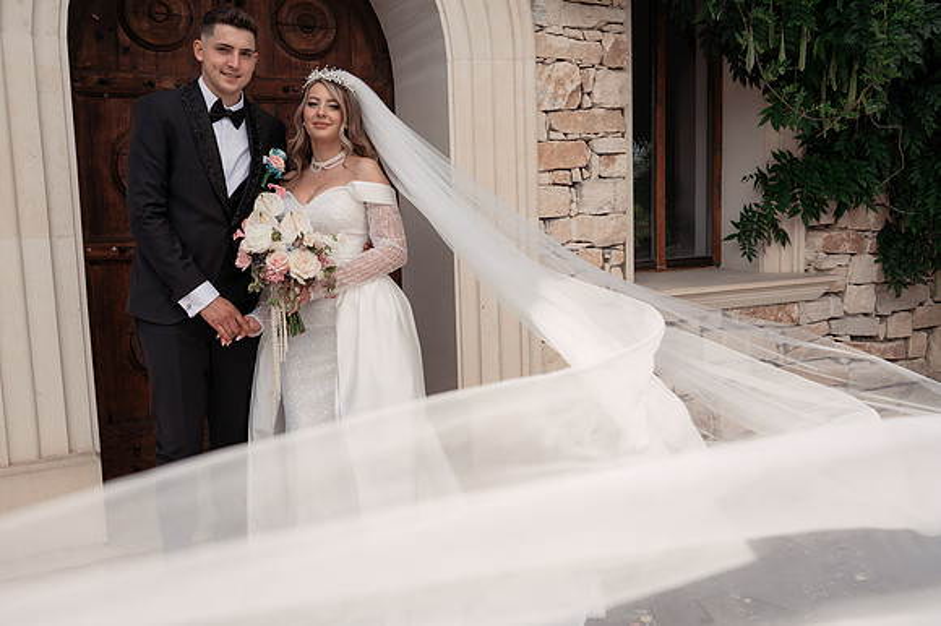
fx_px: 810
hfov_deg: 60.3
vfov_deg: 42.3
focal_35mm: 31
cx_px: 462
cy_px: 313
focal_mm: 30
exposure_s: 1/320
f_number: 5.6
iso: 160
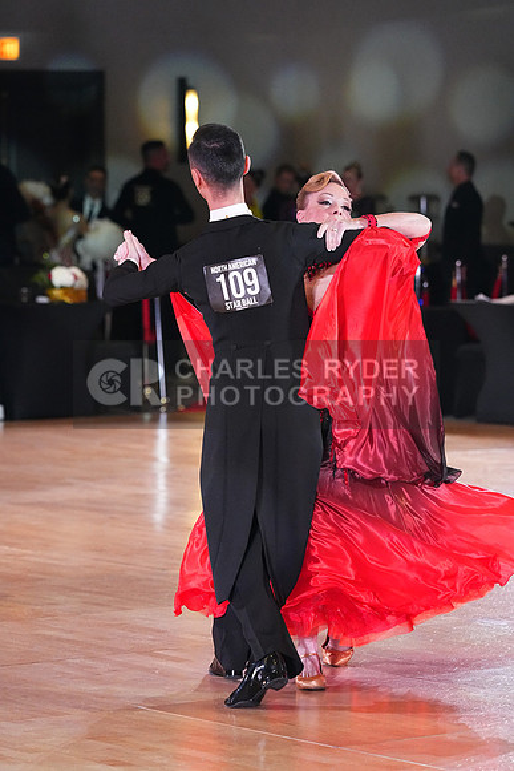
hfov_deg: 8.3
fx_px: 3553
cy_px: 386
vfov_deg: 12.4
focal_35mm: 166
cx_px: 257
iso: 8000
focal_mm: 166
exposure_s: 1/400
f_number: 5
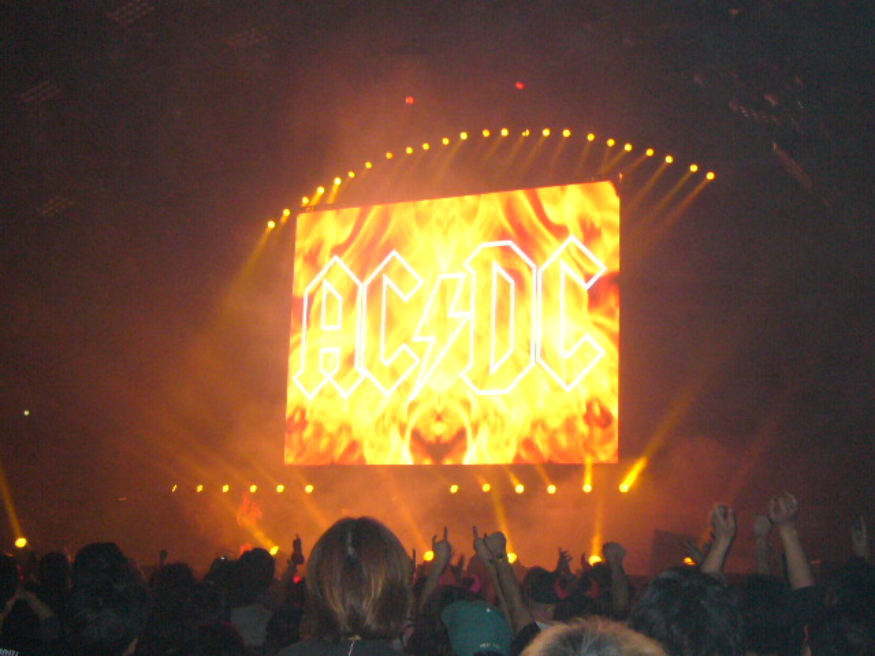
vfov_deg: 30.3
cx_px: 438
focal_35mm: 48
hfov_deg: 39.7
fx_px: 1213
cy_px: 328
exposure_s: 1/60
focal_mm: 5.8
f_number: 2.8
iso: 250
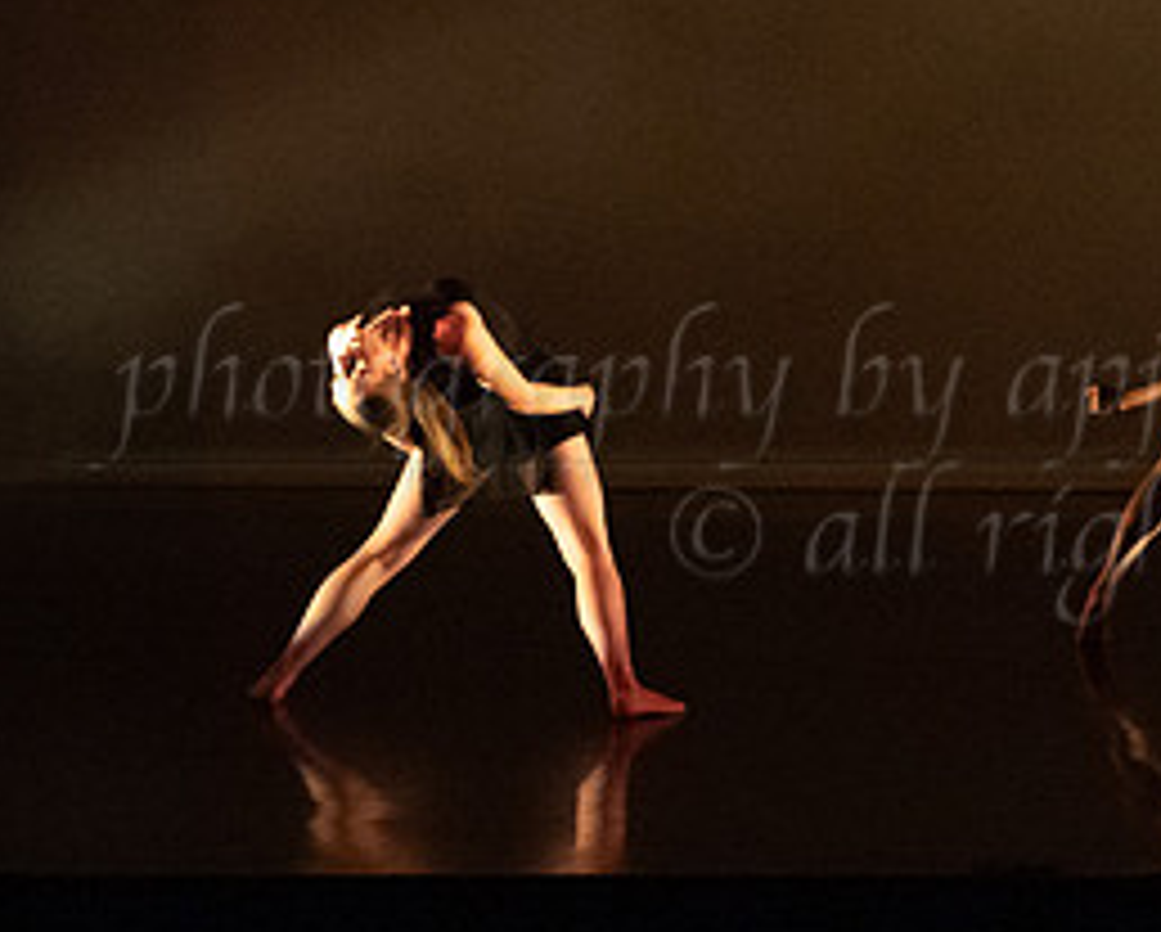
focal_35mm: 152
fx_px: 5229
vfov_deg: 10.2
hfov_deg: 12.2
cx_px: 1575
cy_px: 359
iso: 4000
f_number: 3.2
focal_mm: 54
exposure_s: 1/320
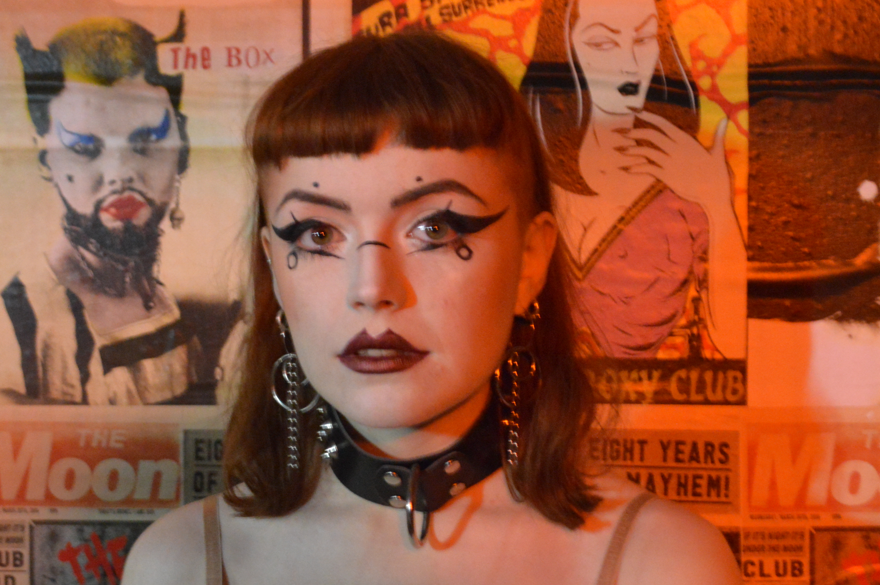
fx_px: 1636
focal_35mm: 67
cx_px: 317
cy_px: 299
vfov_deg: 20.3
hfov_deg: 30.0
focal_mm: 26
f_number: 4.2
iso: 3200
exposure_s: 1/13
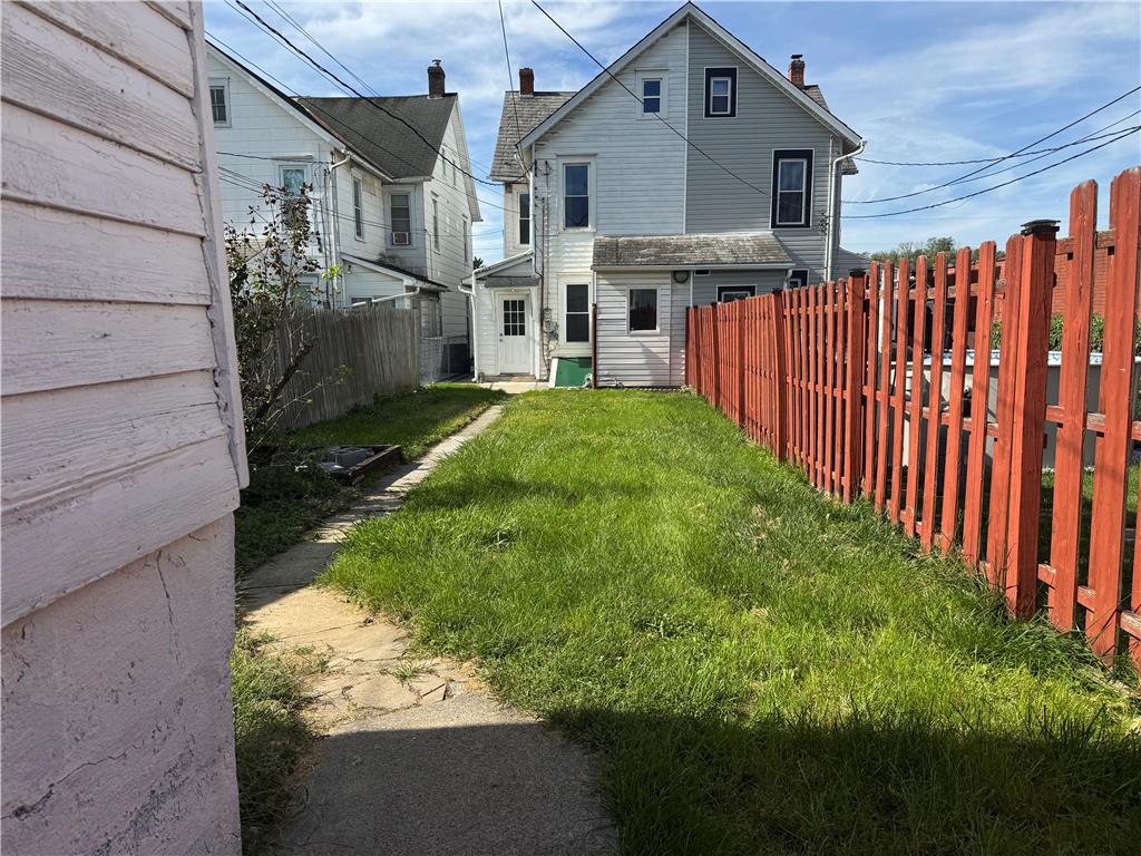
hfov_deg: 71.6
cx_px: 570
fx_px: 791
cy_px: 428
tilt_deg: -8.6
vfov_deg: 56.8
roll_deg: +0.9
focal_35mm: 24
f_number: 1.78
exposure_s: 1/3413
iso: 80
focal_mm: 6.76
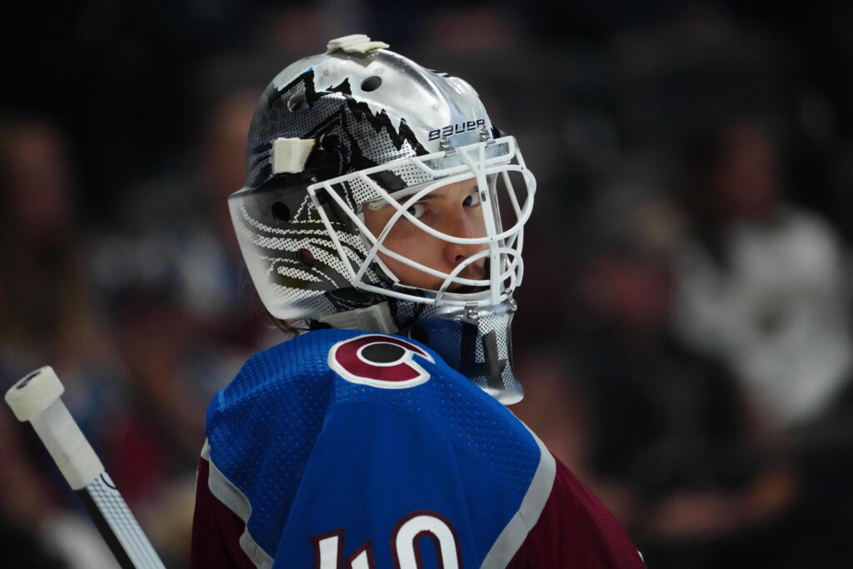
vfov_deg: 2.3
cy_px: 284
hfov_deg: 3.4
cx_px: 426
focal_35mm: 600
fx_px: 14218
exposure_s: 1/2000
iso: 12800
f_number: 6.3
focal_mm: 600
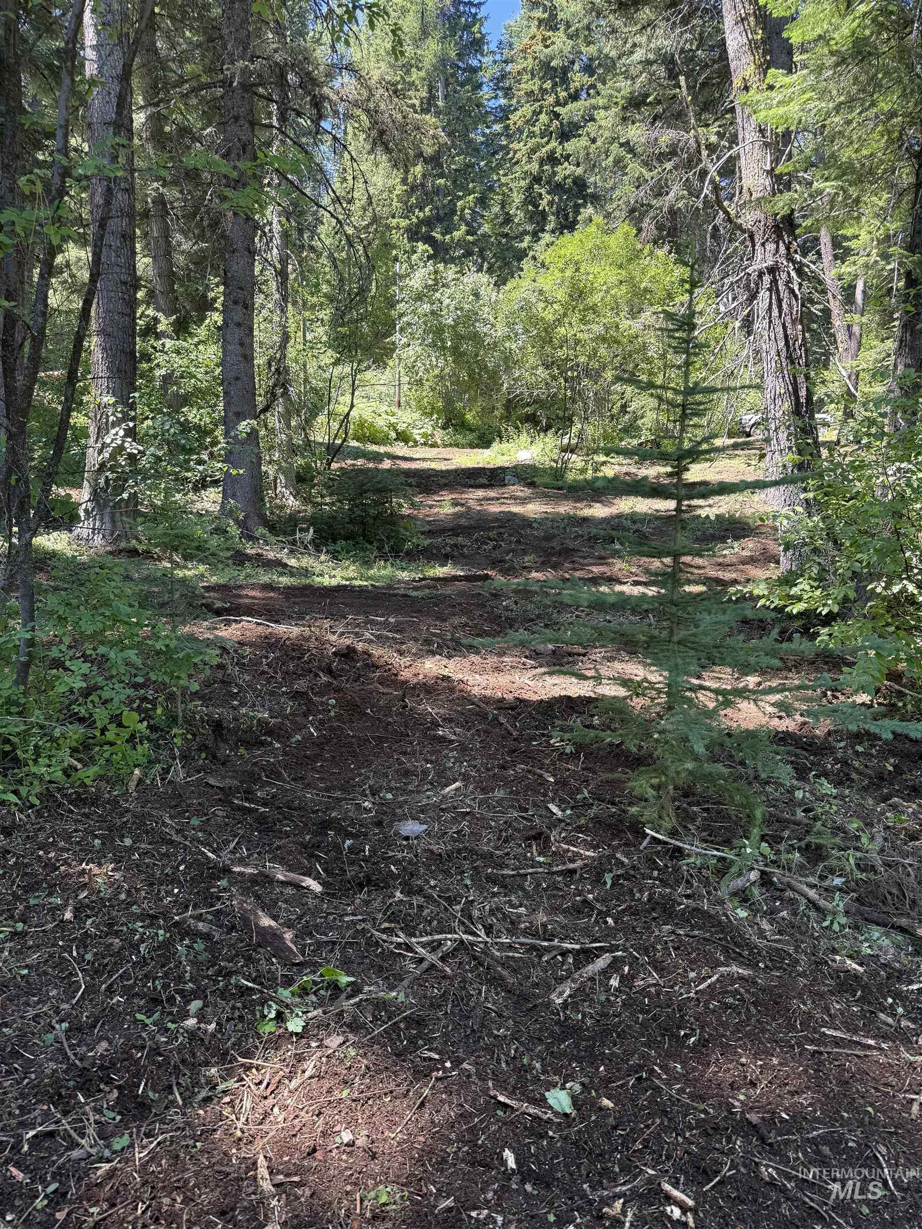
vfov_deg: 71.6
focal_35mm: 24
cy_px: 614
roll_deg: -0.8
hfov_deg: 56.8
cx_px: 461
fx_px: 852
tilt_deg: -3.7
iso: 64
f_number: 1.78
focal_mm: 6.76
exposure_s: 1/232
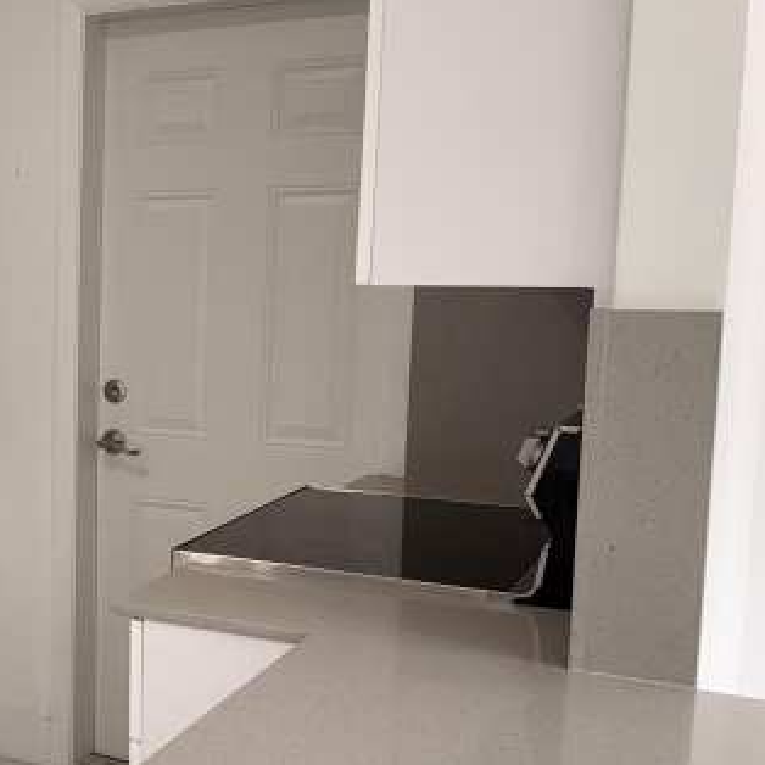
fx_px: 1350
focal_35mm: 54
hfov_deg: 29.0
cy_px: 431
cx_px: -46
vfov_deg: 31.6
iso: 80
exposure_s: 1/120
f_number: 1.78
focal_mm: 6.76
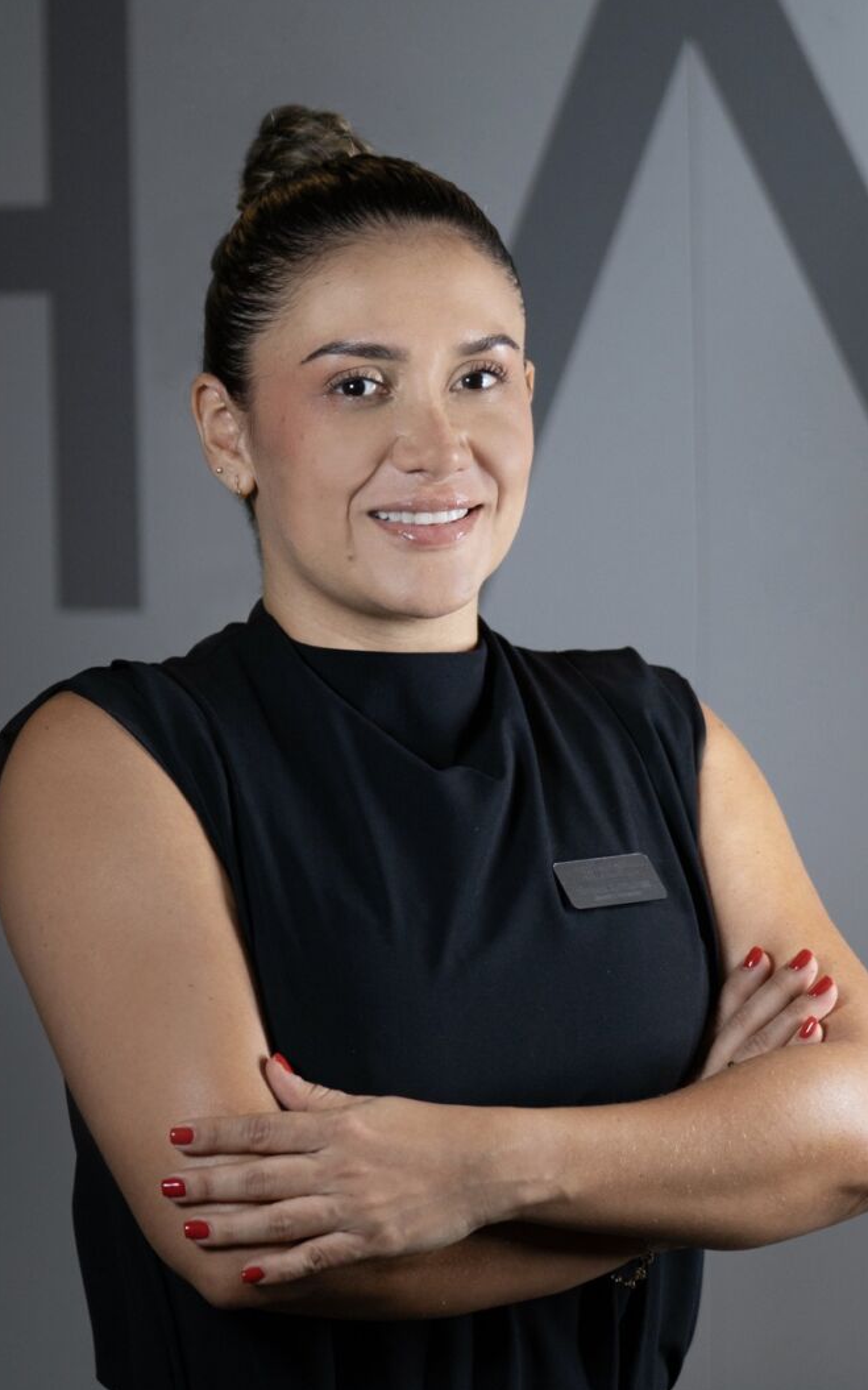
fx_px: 5324
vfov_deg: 14.9
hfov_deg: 9.3
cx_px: 433
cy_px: 759
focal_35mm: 141
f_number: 2.8
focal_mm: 77
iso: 800
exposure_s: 1/100
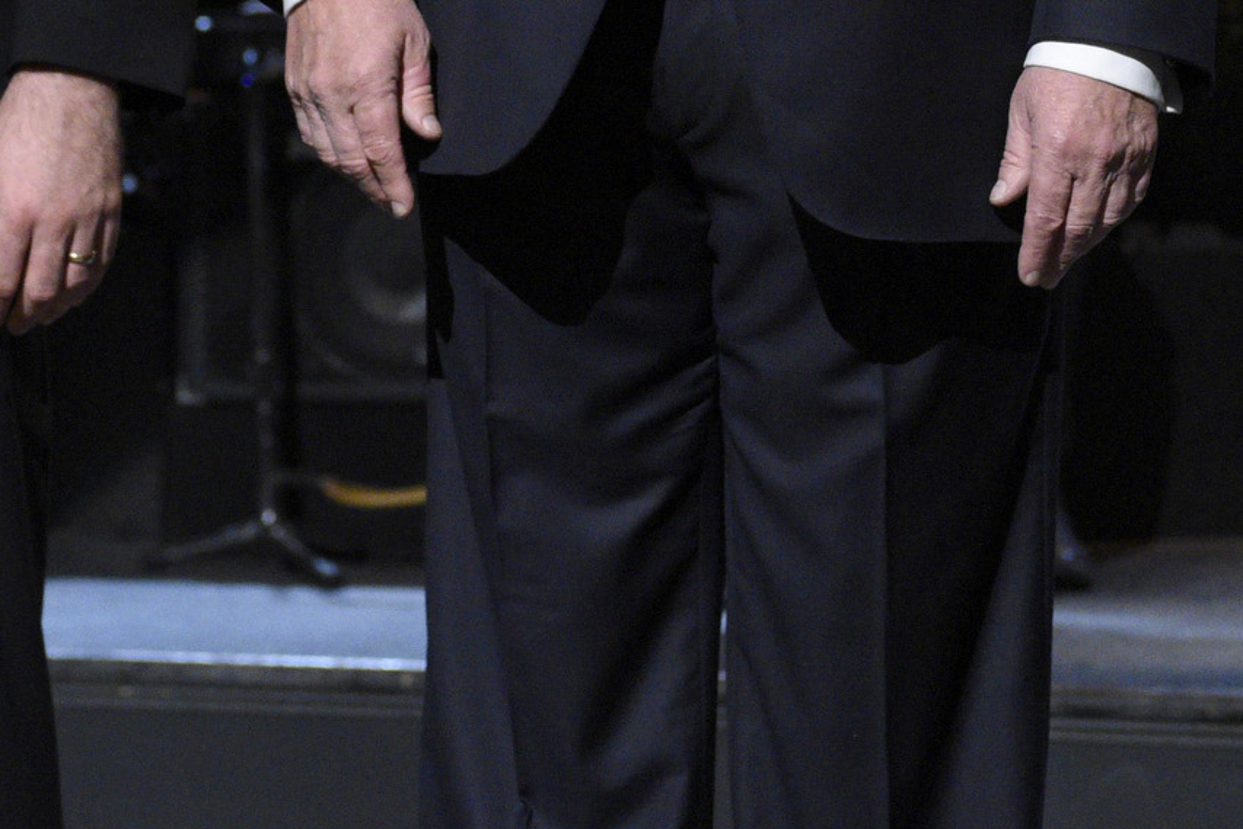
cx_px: 812
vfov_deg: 6.5
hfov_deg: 9.7
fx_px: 7286
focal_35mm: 211
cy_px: -303
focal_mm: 60
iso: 3200
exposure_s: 1/125
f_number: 3.5
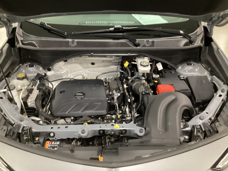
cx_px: 114
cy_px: 86
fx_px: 204
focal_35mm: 31
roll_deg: +1.1
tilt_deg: -38.1
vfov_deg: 45.4
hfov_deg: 58.4
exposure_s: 1/25
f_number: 2.4
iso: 640
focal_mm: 3.3
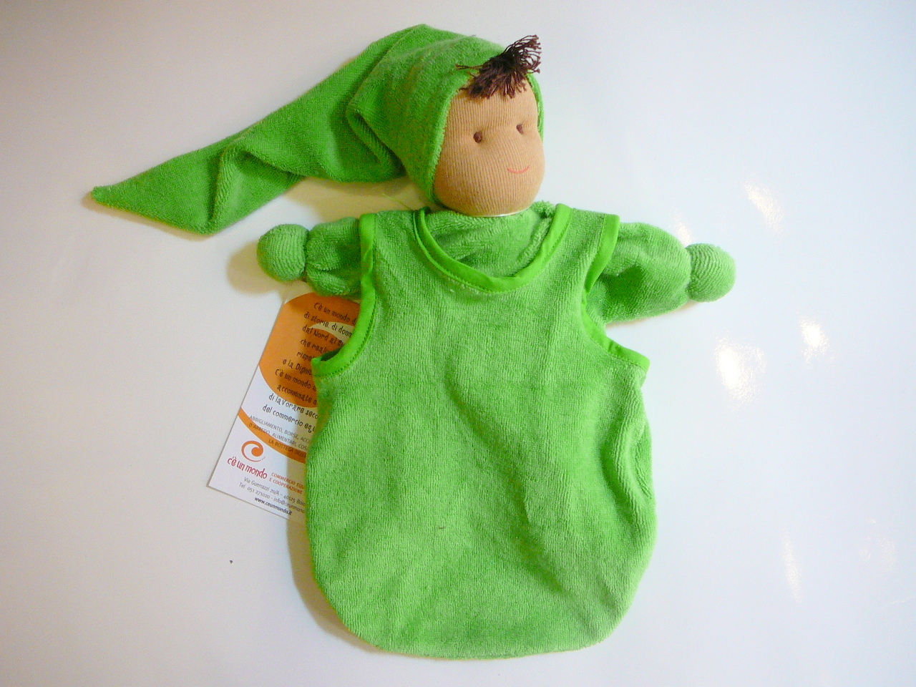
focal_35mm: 35
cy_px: 344
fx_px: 926
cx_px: 458
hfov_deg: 52.6
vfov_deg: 40.7
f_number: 2.8
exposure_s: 1/50
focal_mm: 5.2
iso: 200
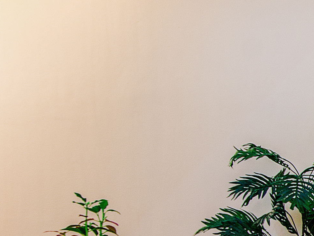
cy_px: 244
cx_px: 573
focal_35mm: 116
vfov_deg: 12.6
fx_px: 1052
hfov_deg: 14.7
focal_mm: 16
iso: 100
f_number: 8
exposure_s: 1/8
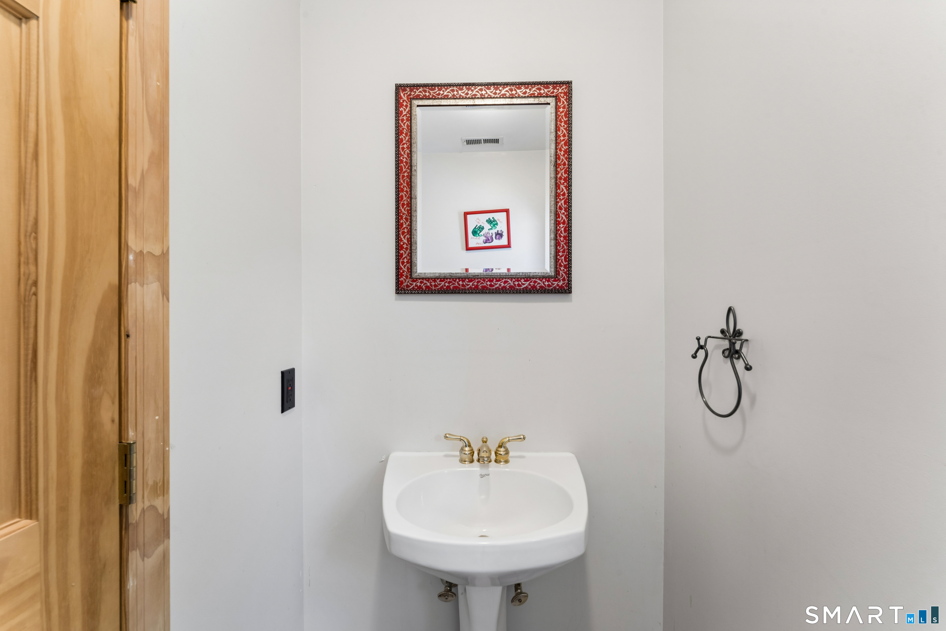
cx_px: 473
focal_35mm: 14
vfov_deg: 81.2
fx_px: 368
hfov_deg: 104.3
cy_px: 316
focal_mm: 14
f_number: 13
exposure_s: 1/3.33
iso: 400
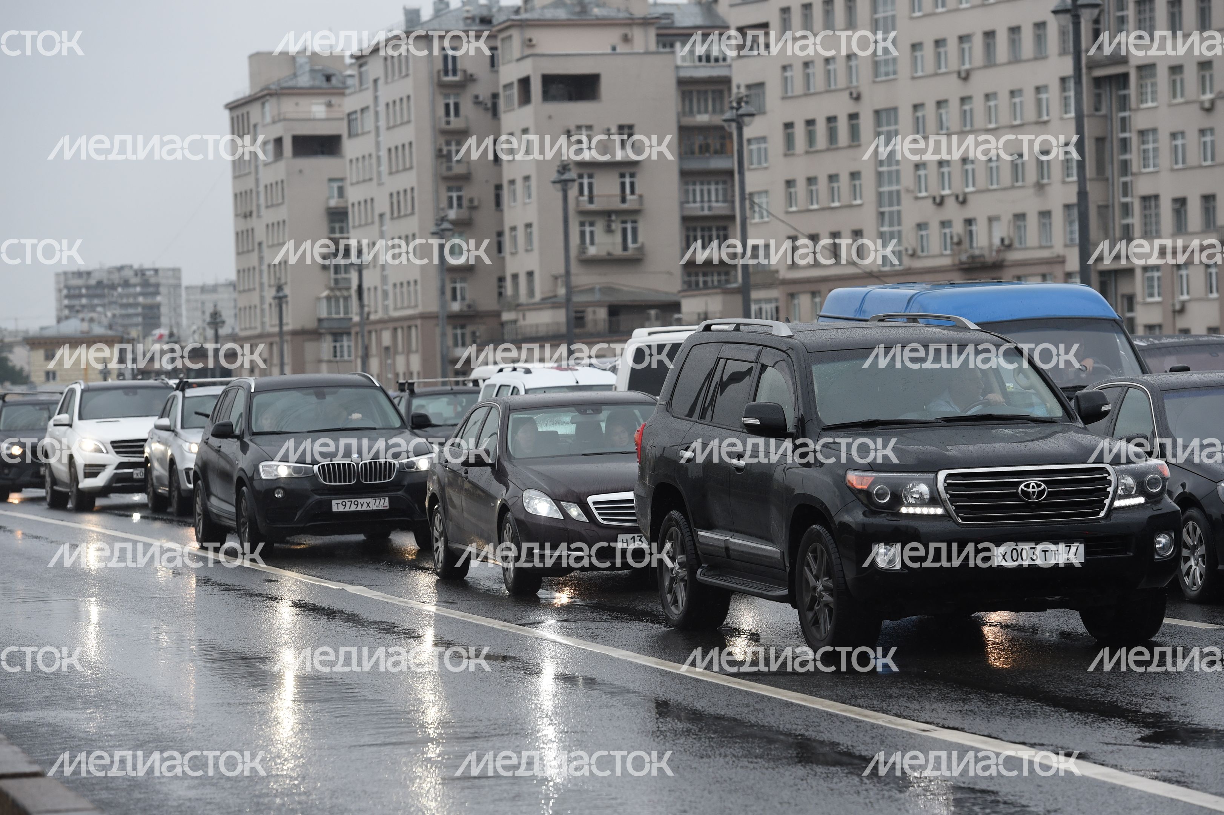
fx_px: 4418
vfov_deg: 10.5
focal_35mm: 130
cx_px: 612
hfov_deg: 15.8
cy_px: 408
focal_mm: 130
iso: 1000
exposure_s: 1/2500
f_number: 5
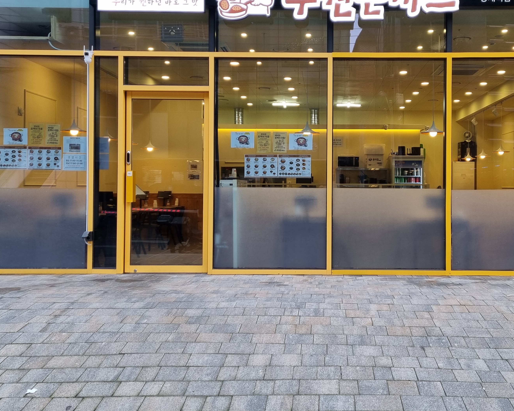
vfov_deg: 38.2
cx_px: 319
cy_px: 191
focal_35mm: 39
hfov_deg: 46.5
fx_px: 593
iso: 50
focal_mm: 5.4
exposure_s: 1/122
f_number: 1.8
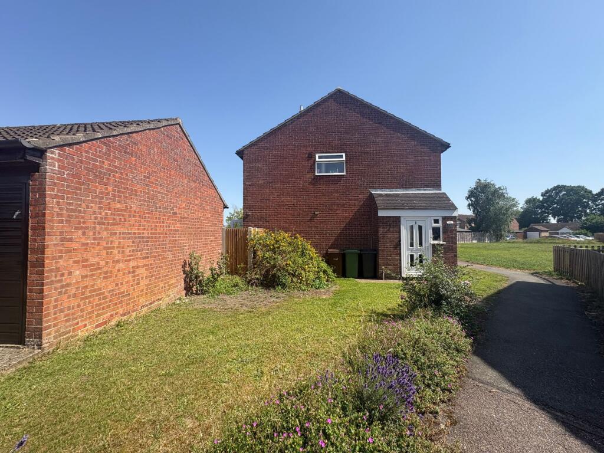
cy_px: 226
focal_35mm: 14
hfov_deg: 102.1
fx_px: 244
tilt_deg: +1.4
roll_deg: +0.3
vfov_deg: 85.7
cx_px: 302
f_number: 2.2
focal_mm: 2.22
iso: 50
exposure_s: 1/980
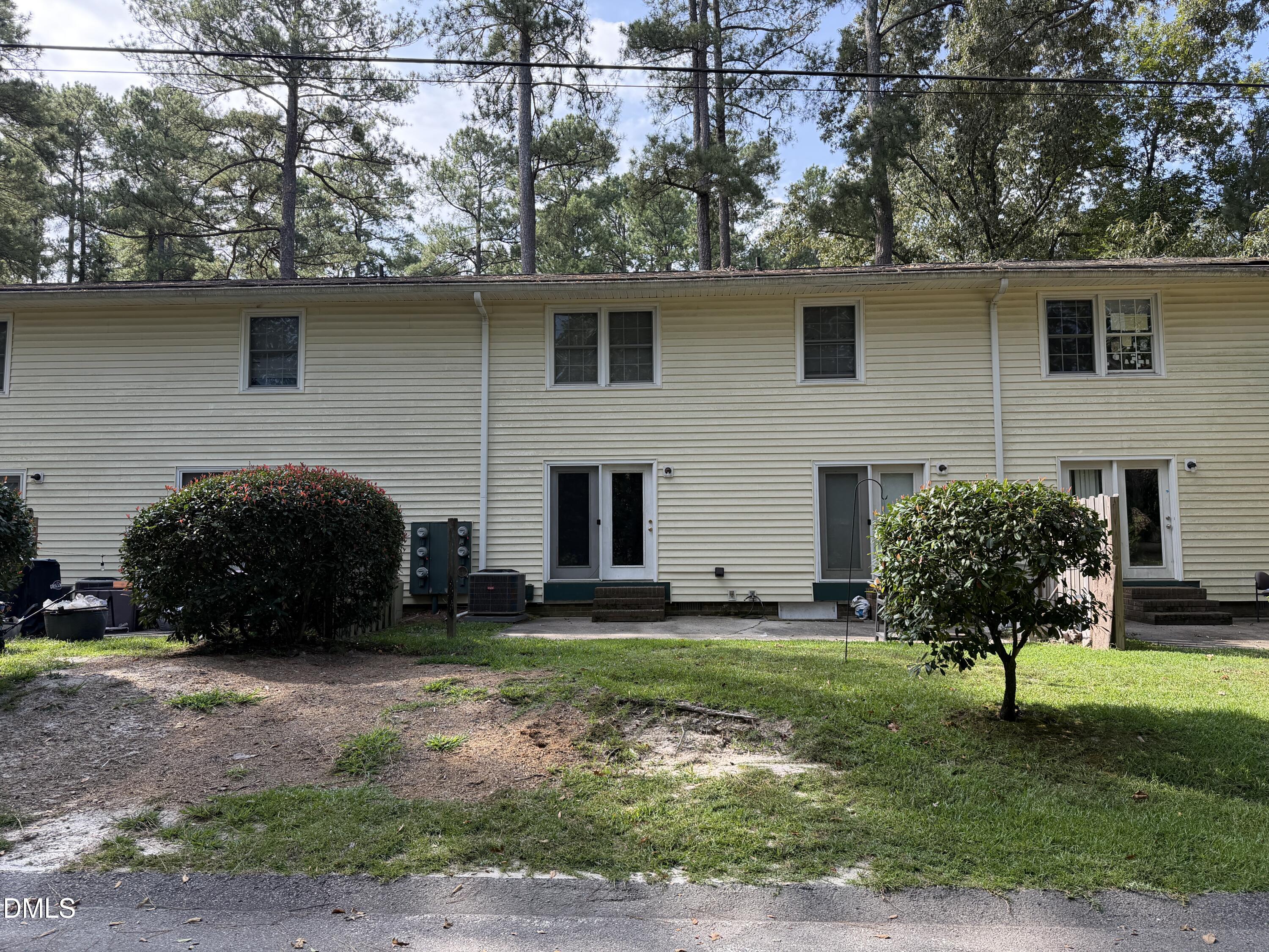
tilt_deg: +6.0
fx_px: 880
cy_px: 476
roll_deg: +0.6
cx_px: 634
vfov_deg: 56.8
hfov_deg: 71.6
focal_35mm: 24
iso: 100
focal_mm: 6.76
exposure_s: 1/1060
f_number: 1.78
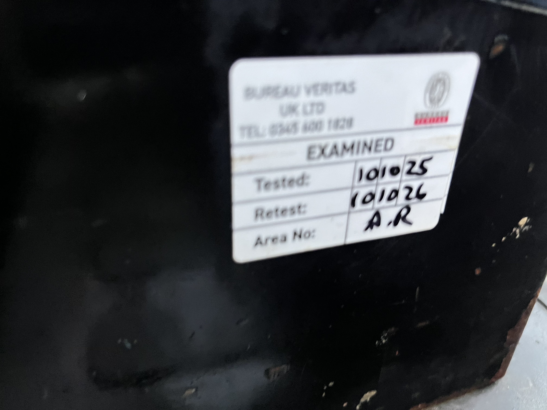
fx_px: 411
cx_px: 274
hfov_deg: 67.3
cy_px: 205
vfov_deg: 53.1
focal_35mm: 26
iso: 400
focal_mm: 5.1
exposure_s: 1/60
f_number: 1.6
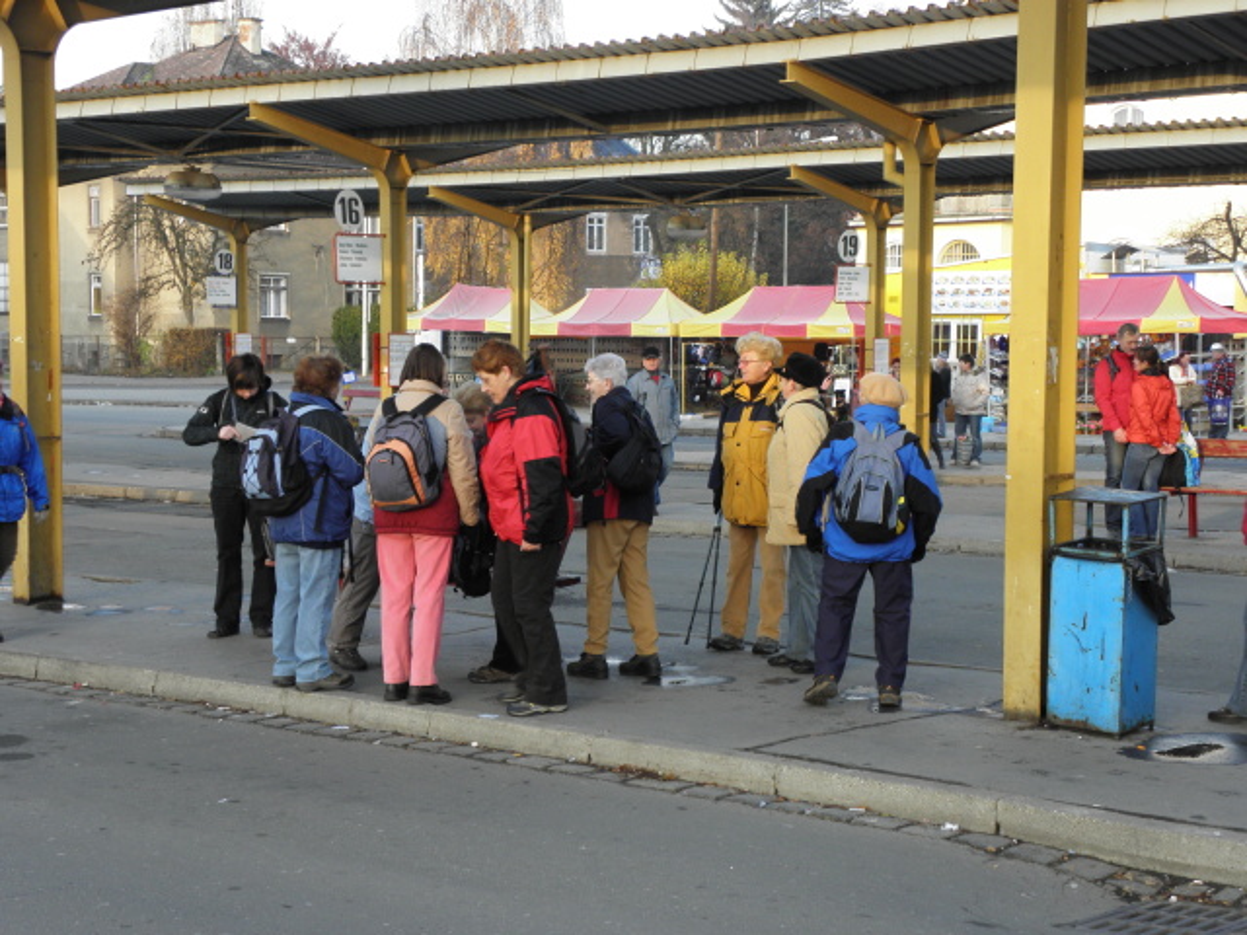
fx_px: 2378
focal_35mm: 66
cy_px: 468
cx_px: 624
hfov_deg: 29.4
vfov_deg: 22.3
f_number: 3.7
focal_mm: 11.76
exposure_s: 1/80
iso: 100
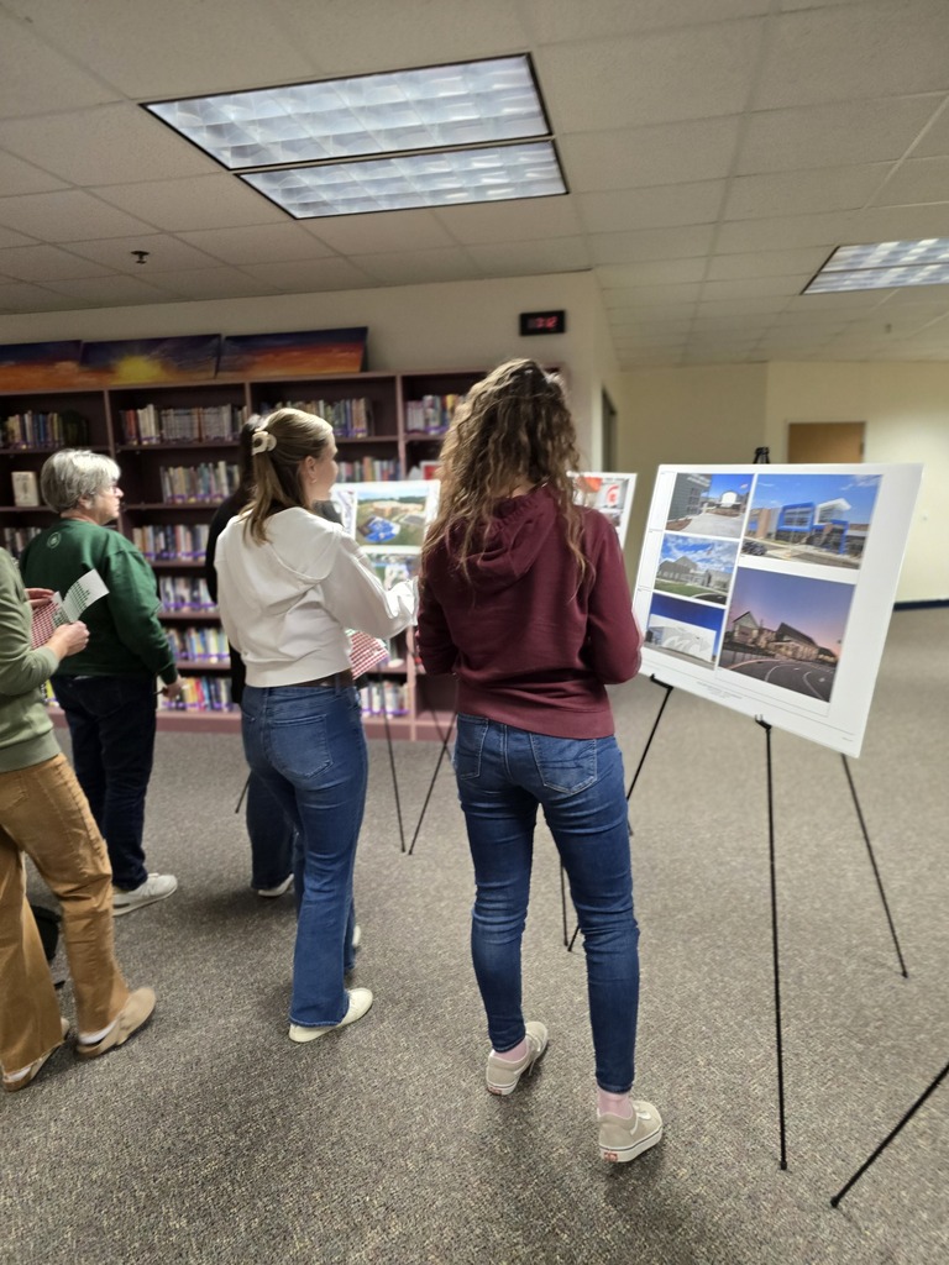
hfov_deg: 58.9
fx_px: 841
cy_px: 632
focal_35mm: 23
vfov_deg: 73.9
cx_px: 474
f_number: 1.7
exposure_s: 1/120
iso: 400
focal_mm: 6.3
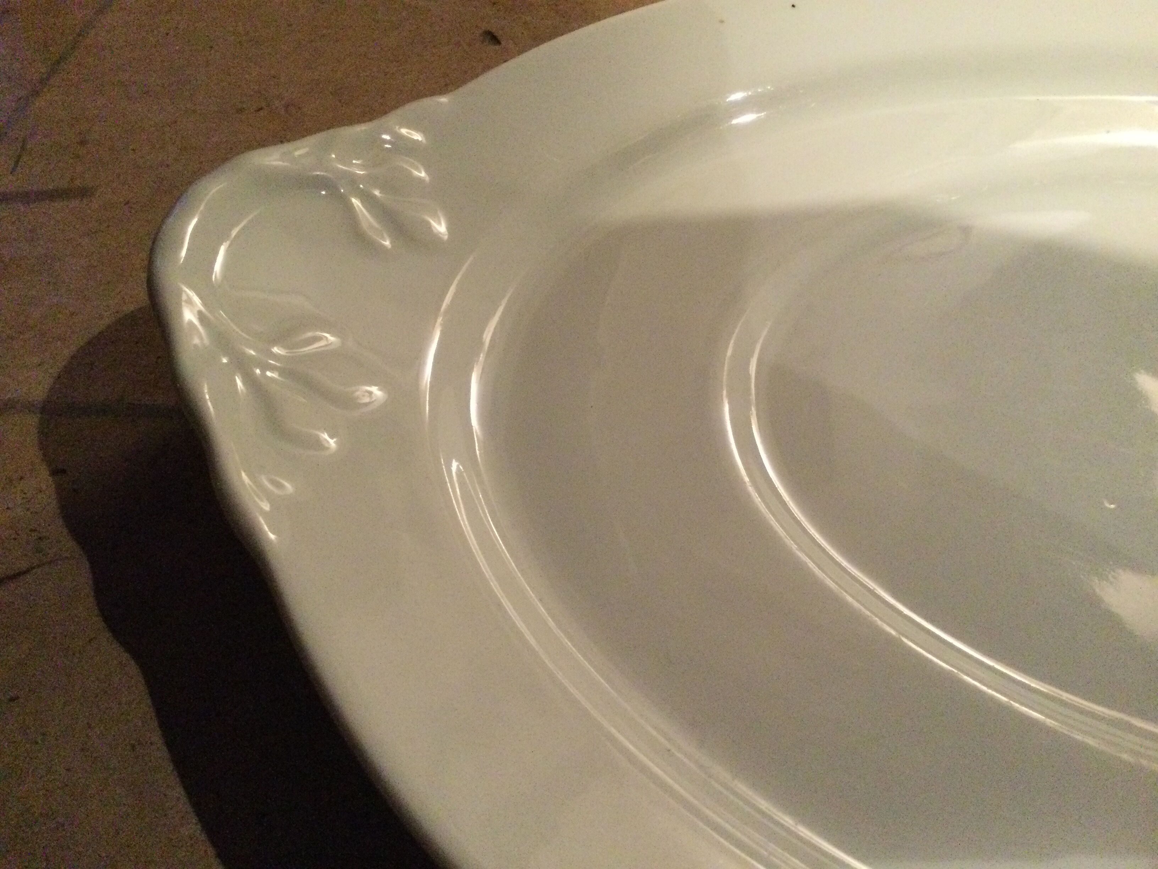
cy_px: 434
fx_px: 1037
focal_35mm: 31
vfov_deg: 45.4
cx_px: 579
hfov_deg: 58.4
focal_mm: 3.3
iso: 320
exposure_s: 1/17
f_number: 2.4
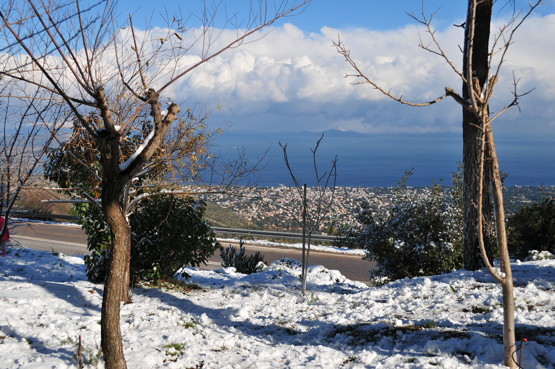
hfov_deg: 49.6
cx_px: 278
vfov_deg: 34.1
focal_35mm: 39
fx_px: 600
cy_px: 184
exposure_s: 1/1250
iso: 200
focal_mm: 26
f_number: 7.1
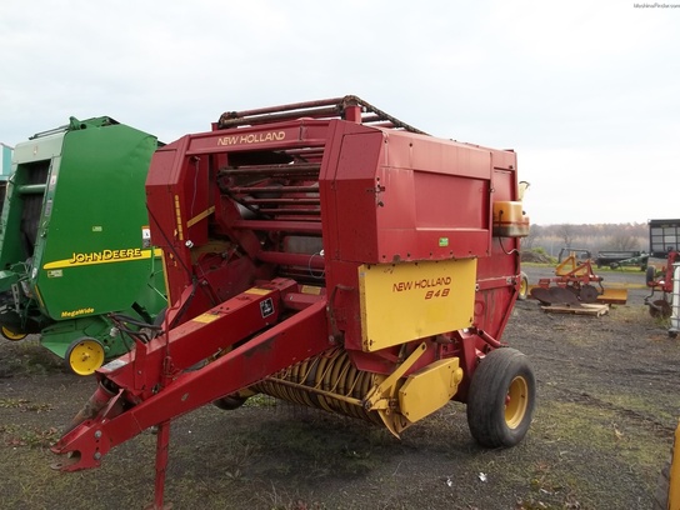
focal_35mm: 33
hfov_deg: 55.4
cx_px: 340
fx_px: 648
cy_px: 255
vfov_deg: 42.9
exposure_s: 1/200
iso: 64
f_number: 3.3
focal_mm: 5.9
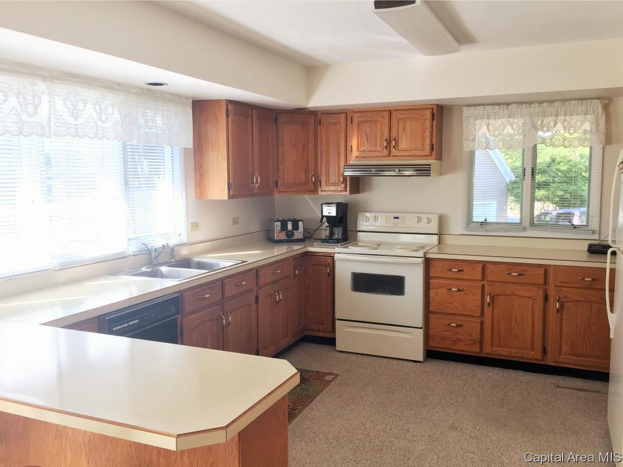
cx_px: 312
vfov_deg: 48.2
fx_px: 522
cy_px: 234
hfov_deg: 61.7
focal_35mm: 29
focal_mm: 4.15
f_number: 2.2
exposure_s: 1/30
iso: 40
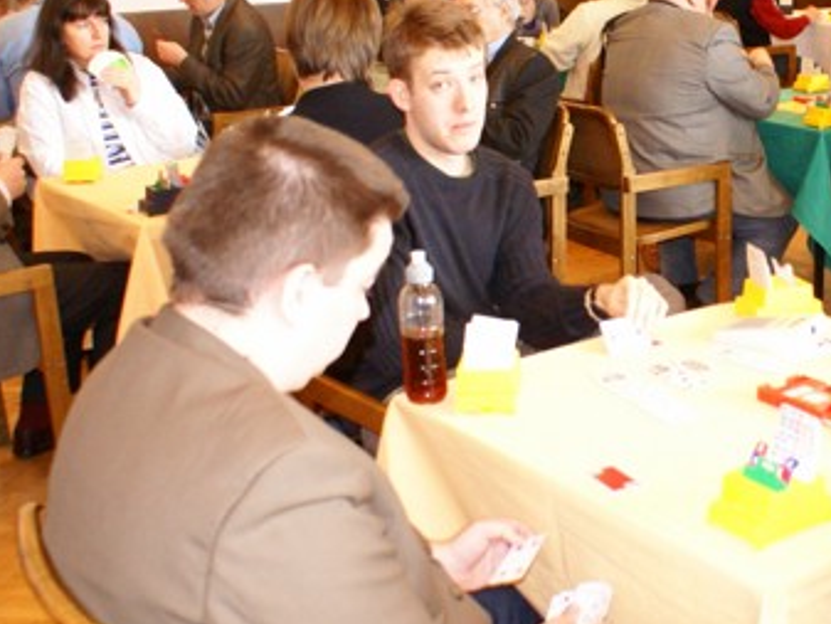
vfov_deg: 27.0
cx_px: 713
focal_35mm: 54
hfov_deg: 34.0
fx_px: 1297
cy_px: 303
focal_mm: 18
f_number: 4
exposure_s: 1/15
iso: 800
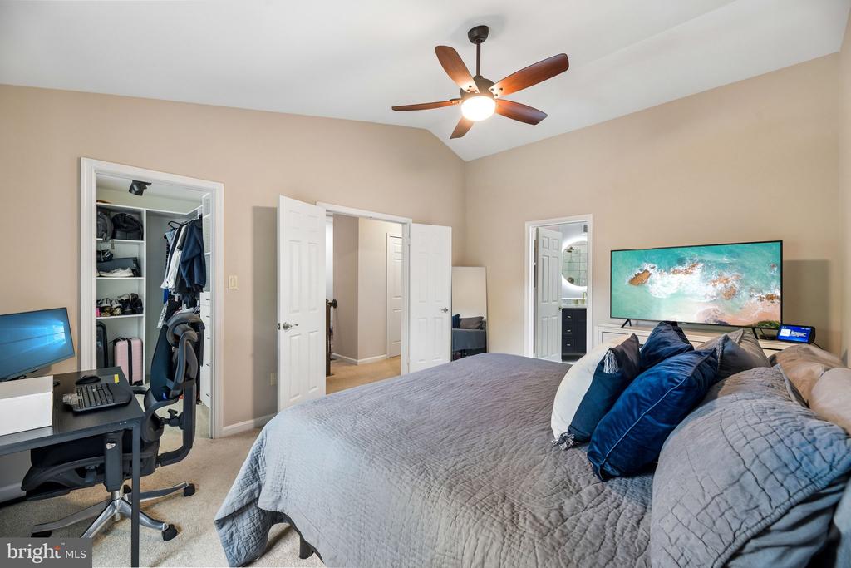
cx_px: 426
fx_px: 331
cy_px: 284
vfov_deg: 81.2
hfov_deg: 104.2
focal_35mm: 14
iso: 400
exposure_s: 1/4
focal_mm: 14
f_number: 8
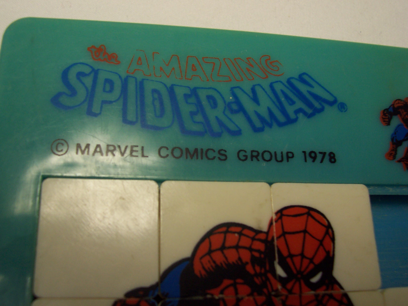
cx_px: 204
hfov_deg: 50.1
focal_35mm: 37
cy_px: 153
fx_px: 436
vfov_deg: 38.7
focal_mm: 5.6
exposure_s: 1/90
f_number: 2.8
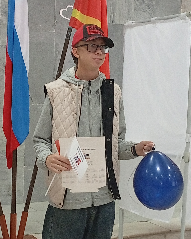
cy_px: 136
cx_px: 94
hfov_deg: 18.1
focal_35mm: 85
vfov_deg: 22.5
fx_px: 601
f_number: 1.8
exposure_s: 1/33.3
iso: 722
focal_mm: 3.98
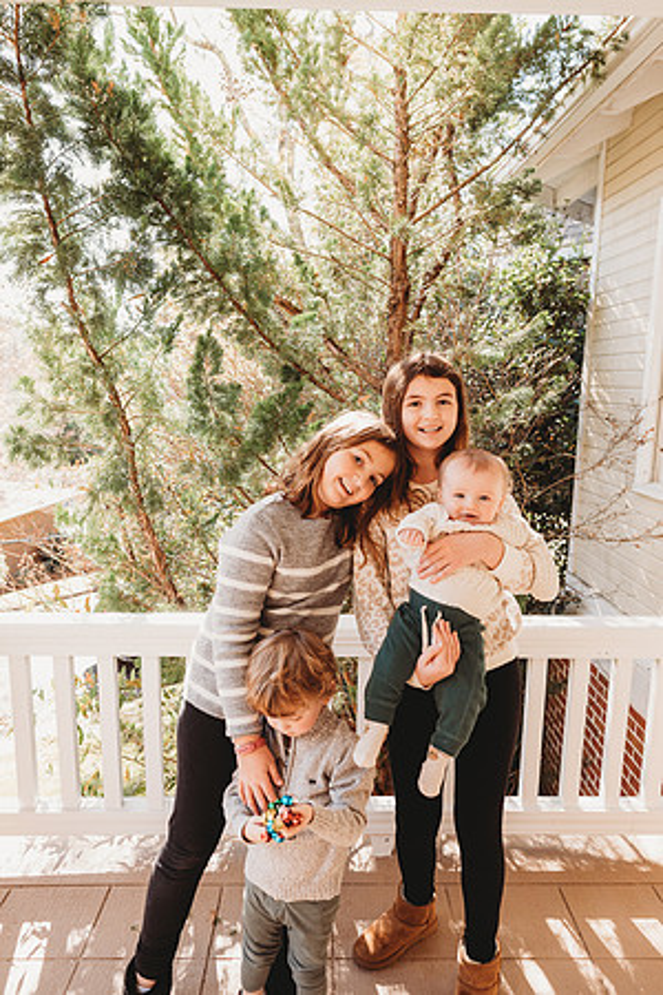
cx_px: 332
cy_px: 498
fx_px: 663
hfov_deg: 53.1
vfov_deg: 73.7
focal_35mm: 24
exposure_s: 1/200
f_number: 4.5
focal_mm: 24
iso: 400
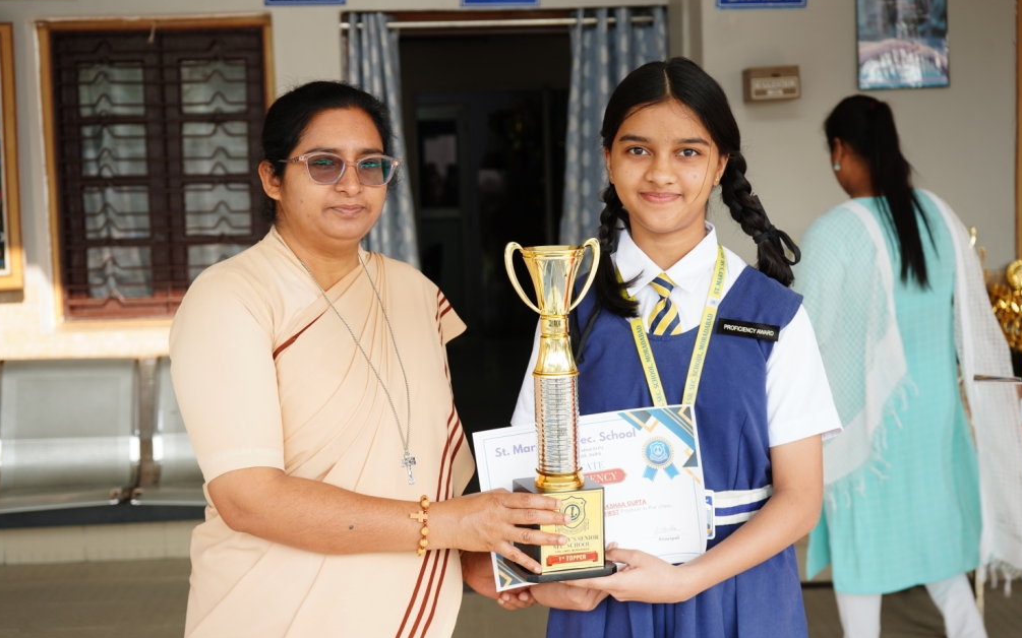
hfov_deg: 37.5
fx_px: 1504
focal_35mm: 54
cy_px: 304
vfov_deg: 24.0
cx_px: 512
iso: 100
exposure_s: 1/80
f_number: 5.6
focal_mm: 52
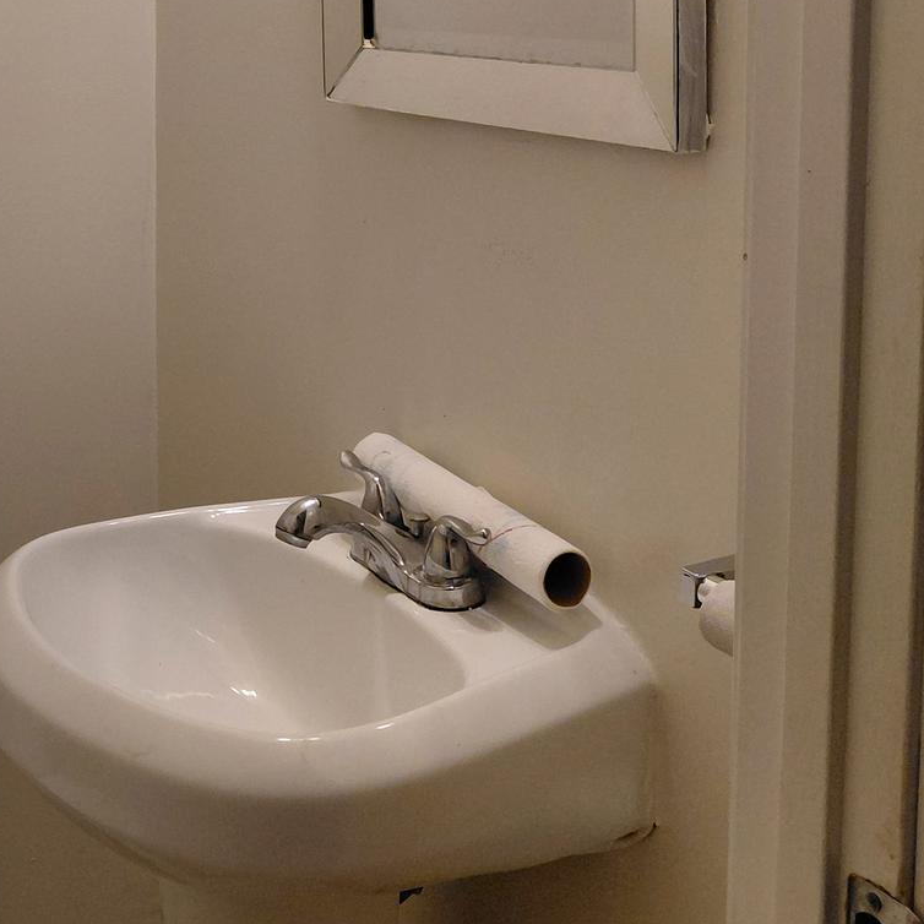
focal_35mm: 60
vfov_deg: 27.6
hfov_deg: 26.5
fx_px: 1812
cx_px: -76
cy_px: 102
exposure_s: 1/120
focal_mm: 4.69
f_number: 1.8
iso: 125
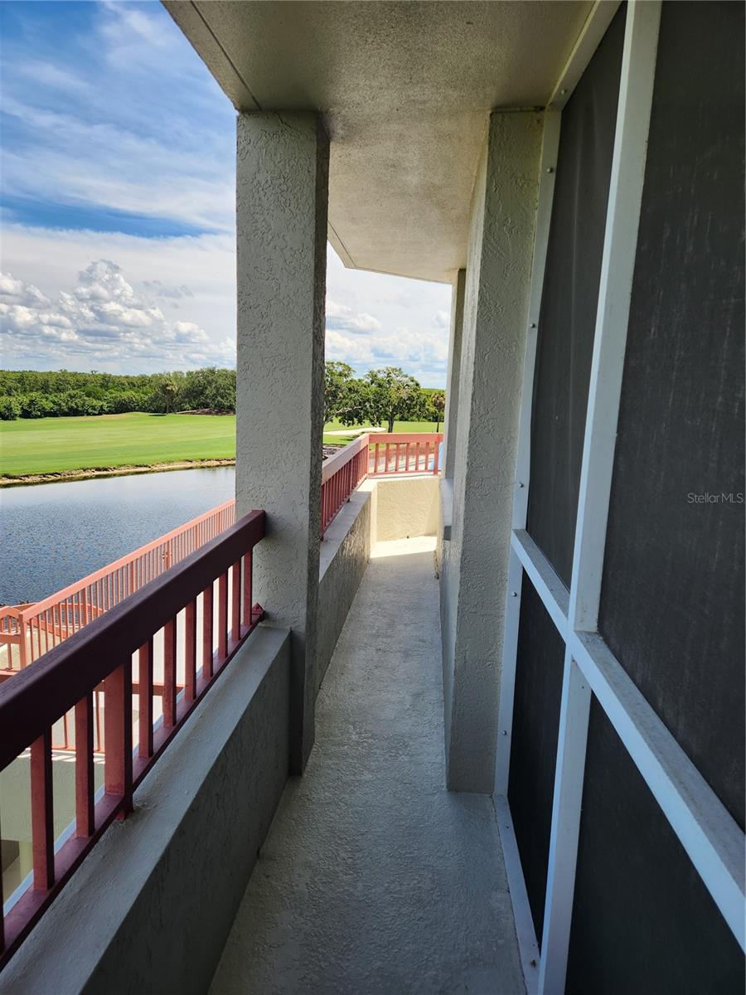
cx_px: 373
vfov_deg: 73.9
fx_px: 661
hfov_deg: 58.9
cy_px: 498
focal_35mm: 23
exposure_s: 1/924
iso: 20
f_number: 1.8
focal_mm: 5.4
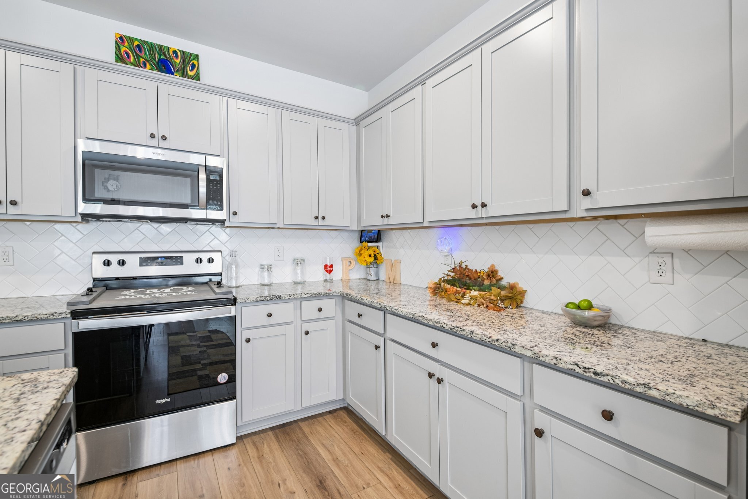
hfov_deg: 96.7
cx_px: 374
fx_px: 332
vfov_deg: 73.7
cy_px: 250
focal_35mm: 16
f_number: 8
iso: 400
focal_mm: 16
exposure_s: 1/15
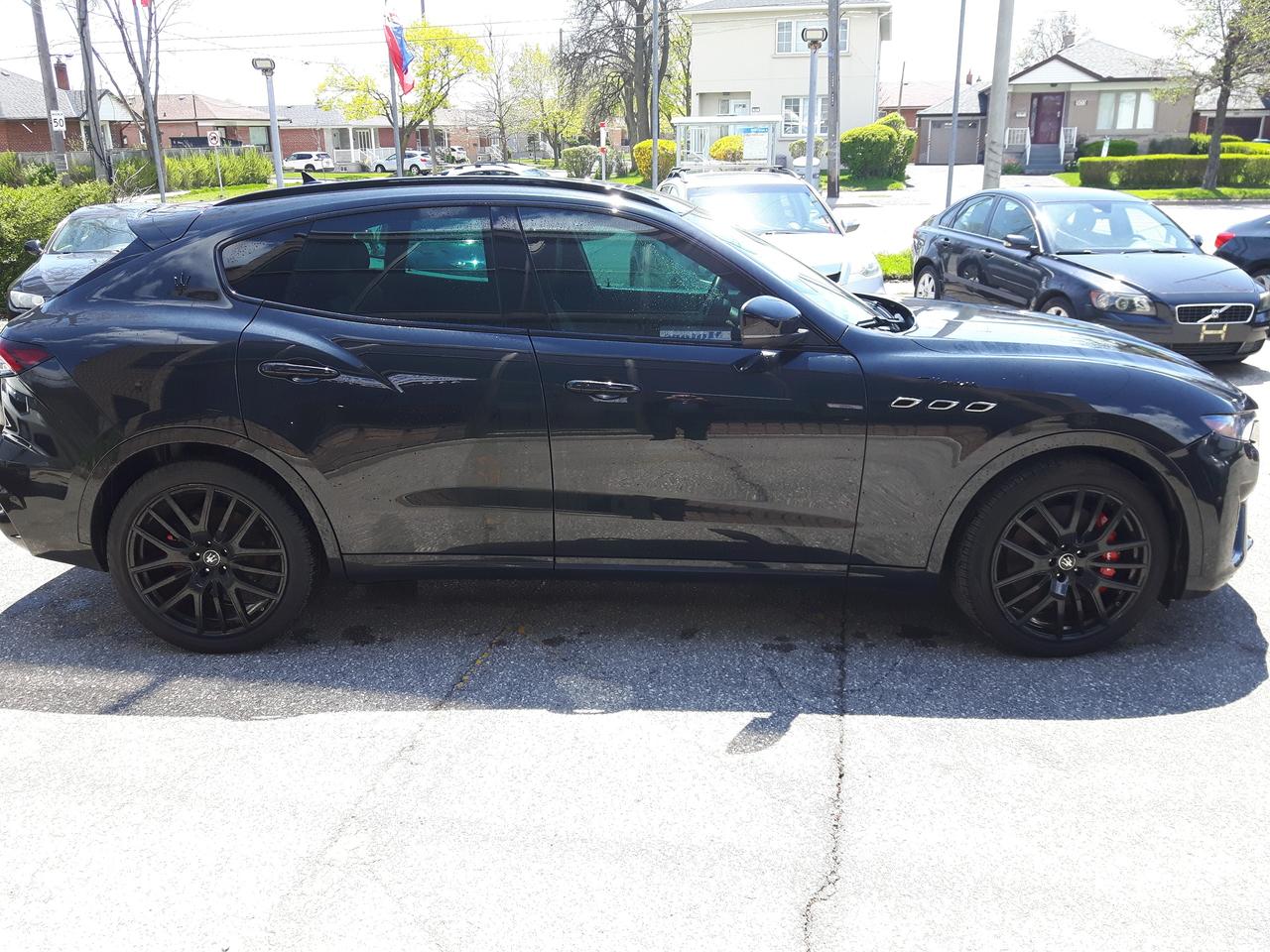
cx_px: 635
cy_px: 476
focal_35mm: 31
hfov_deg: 58.4
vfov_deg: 45.4
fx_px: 1137
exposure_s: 1/322
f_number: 1.9
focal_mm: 3.7
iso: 40
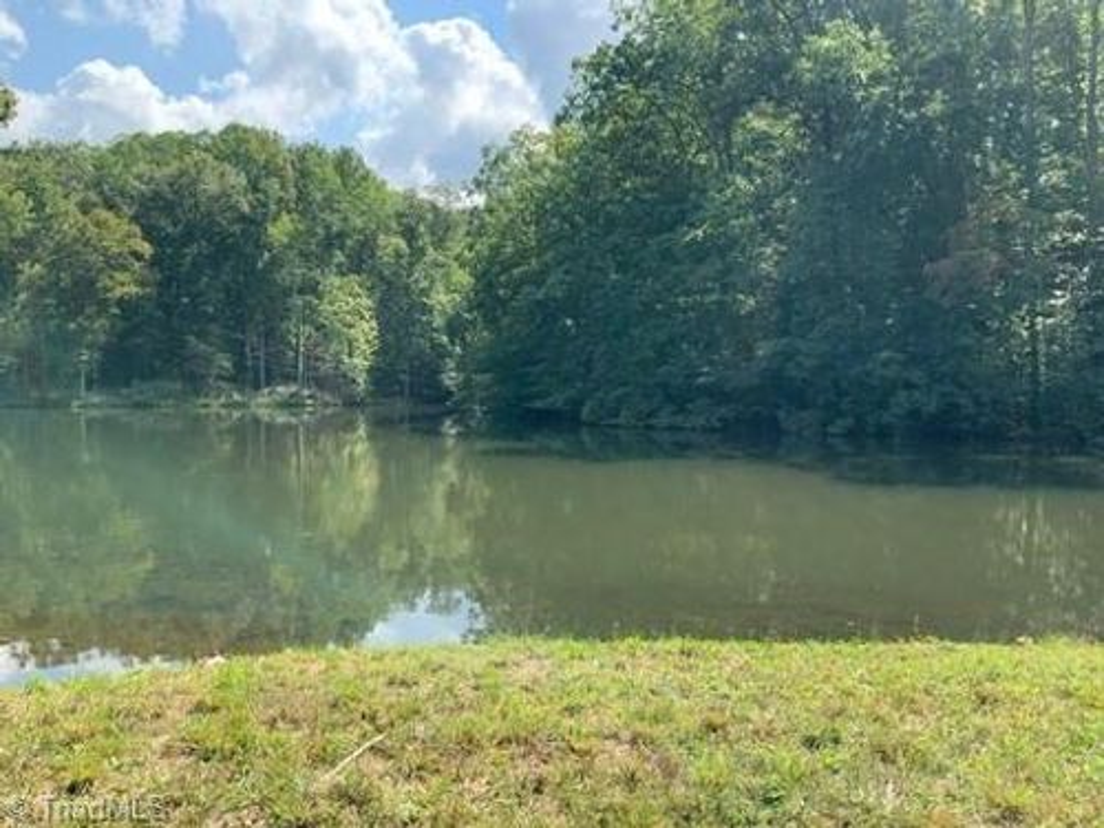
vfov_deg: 48.2
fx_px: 925
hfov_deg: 61.7
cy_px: 414
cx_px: 552
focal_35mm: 29
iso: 16
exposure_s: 1/642
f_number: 1.8
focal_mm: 3
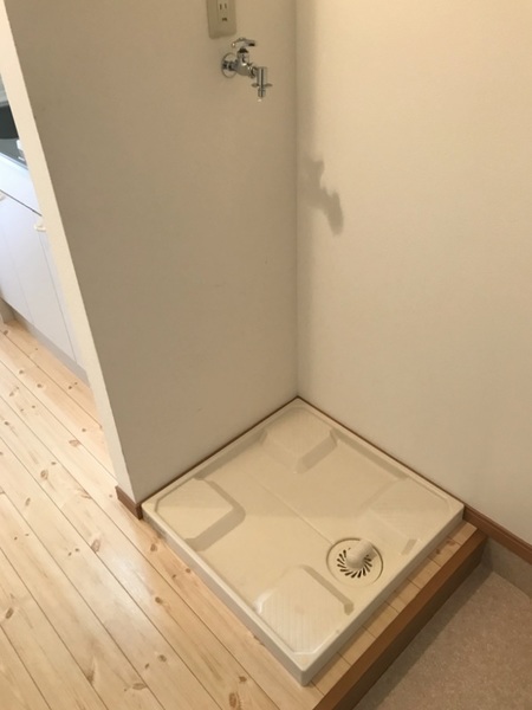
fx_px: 574
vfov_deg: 63.4
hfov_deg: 49.7
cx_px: 266
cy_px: 355
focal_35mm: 28
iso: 50
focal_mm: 3.99
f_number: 1.8
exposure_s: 1/15
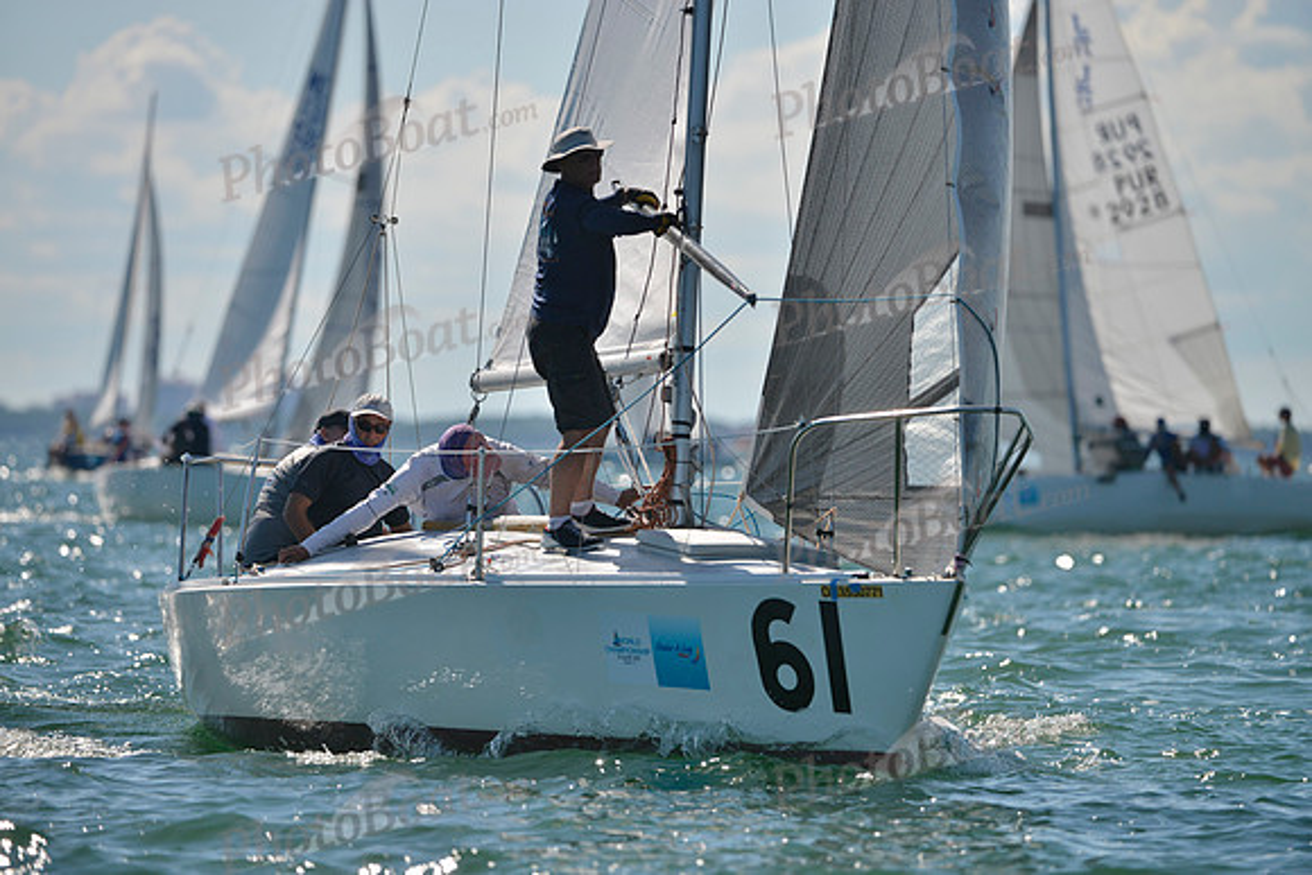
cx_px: 656
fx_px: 12393
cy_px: 438
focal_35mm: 340
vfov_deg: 4.0
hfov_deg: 6.1
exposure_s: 1/2500
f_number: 4.5
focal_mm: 340
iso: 200
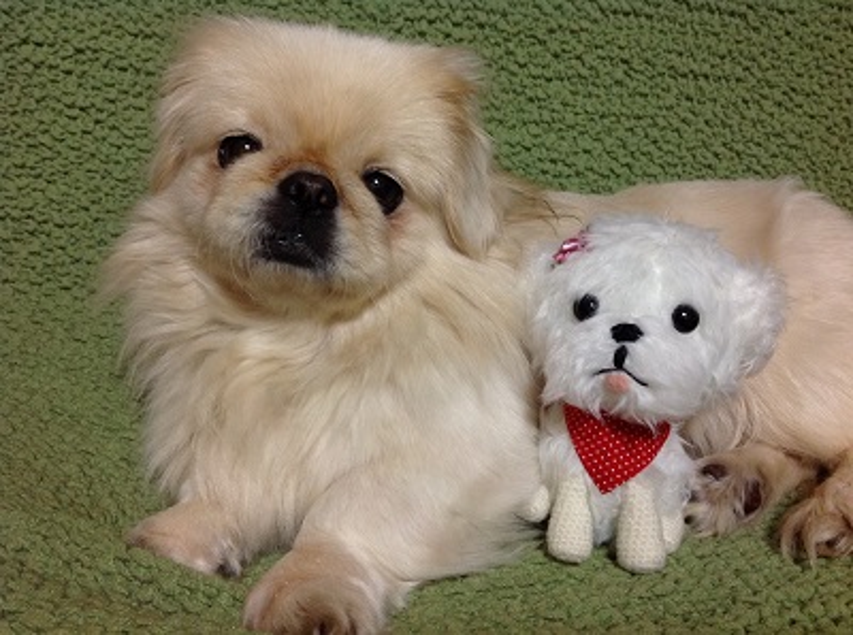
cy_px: 318
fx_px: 860
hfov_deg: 52.7
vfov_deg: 40.5
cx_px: 426
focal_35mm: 35
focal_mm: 4.28
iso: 160
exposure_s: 1/15
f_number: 2.4
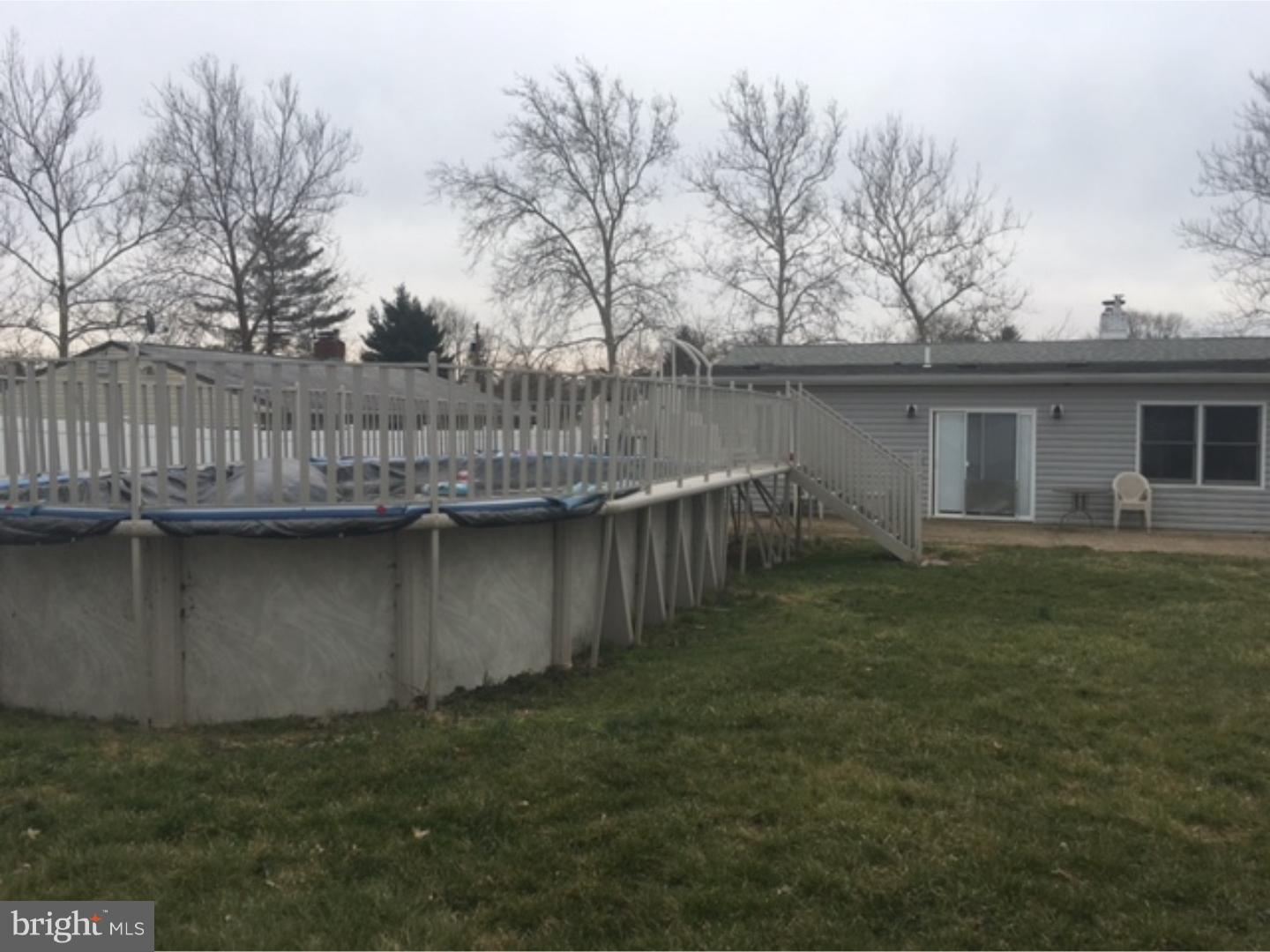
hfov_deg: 61.7
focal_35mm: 29
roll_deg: -0.8
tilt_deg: -0.8
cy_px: 476
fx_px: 1064
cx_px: 635
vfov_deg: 48.2
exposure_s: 1/1538
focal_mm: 4.15
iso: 25
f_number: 2.2
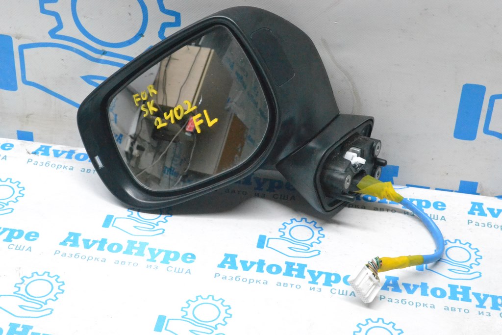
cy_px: 168
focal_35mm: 69
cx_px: 251
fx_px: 962
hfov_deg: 29.2
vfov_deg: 19.7
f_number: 9
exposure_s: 1/160
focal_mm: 46
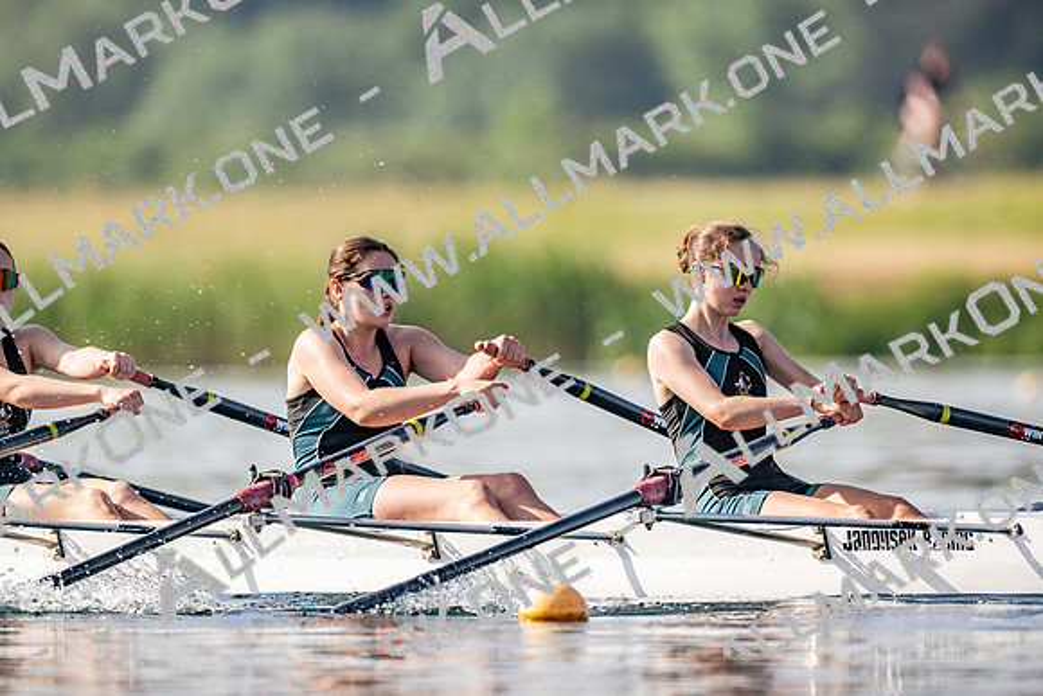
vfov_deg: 2.3
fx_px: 17387
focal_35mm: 600
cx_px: 522
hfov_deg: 3.4
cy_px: 348
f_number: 5.6
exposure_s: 1/2500
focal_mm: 600
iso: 280
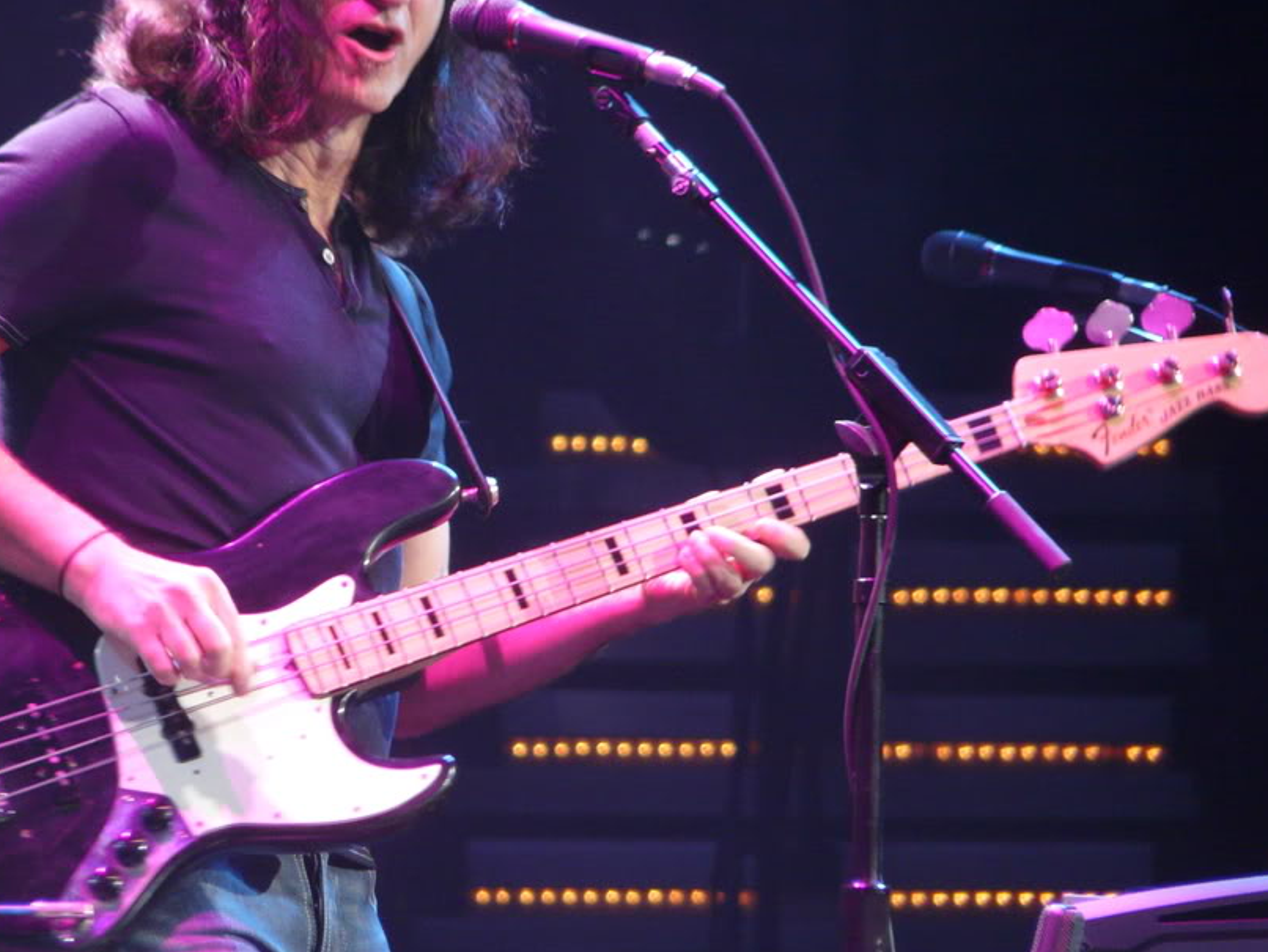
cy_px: 363
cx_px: 483
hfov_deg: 3.9
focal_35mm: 513
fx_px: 18797
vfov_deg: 2.9
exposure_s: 1/50
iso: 200
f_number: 3.6
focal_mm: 66.3
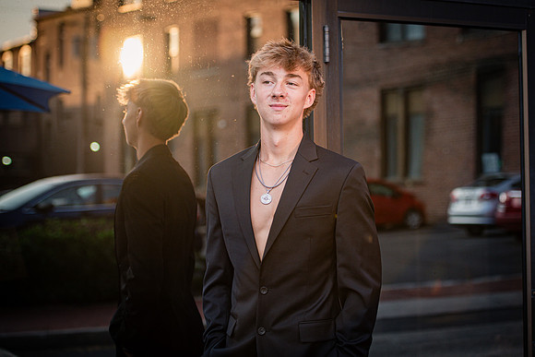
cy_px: 166
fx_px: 1113
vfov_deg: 18.2
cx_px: 286
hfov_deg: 27.0
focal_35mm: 75
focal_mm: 70
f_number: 2.8
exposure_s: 1/640
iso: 400
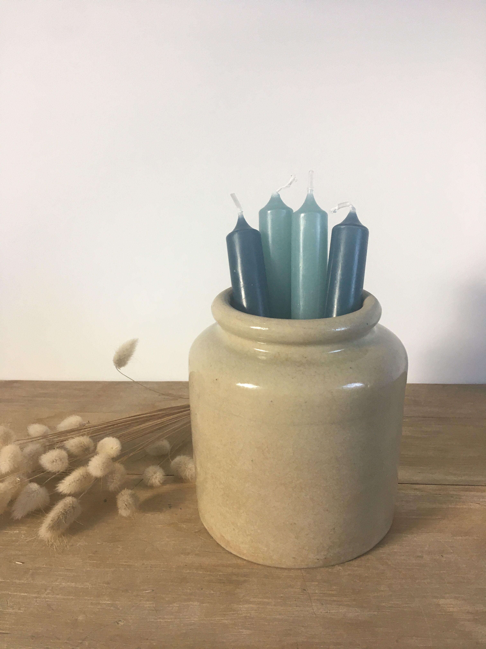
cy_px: 324
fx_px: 543
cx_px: 243
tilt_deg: -17.1
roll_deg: +1.2
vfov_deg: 61.7
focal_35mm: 29
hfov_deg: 48.2
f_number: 2.2
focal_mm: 4.15
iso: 32
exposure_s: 1/33
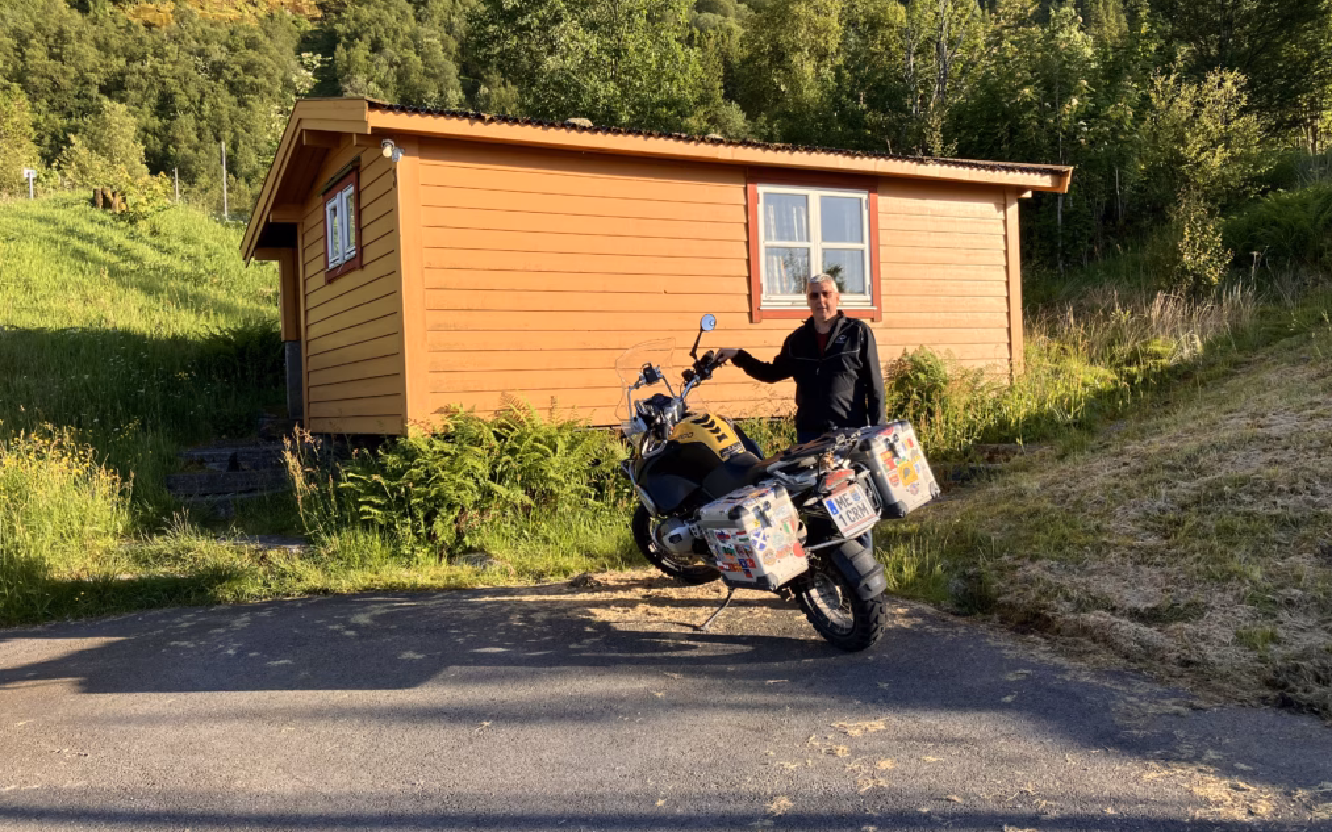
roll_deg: +2.1
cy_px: 398
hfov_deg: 62.9
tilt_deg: +1.1
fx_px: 1089
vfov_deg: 41.8
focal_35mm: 30
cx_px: 668
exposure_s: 1/762
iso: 32
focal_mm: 3.99
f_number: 1.8
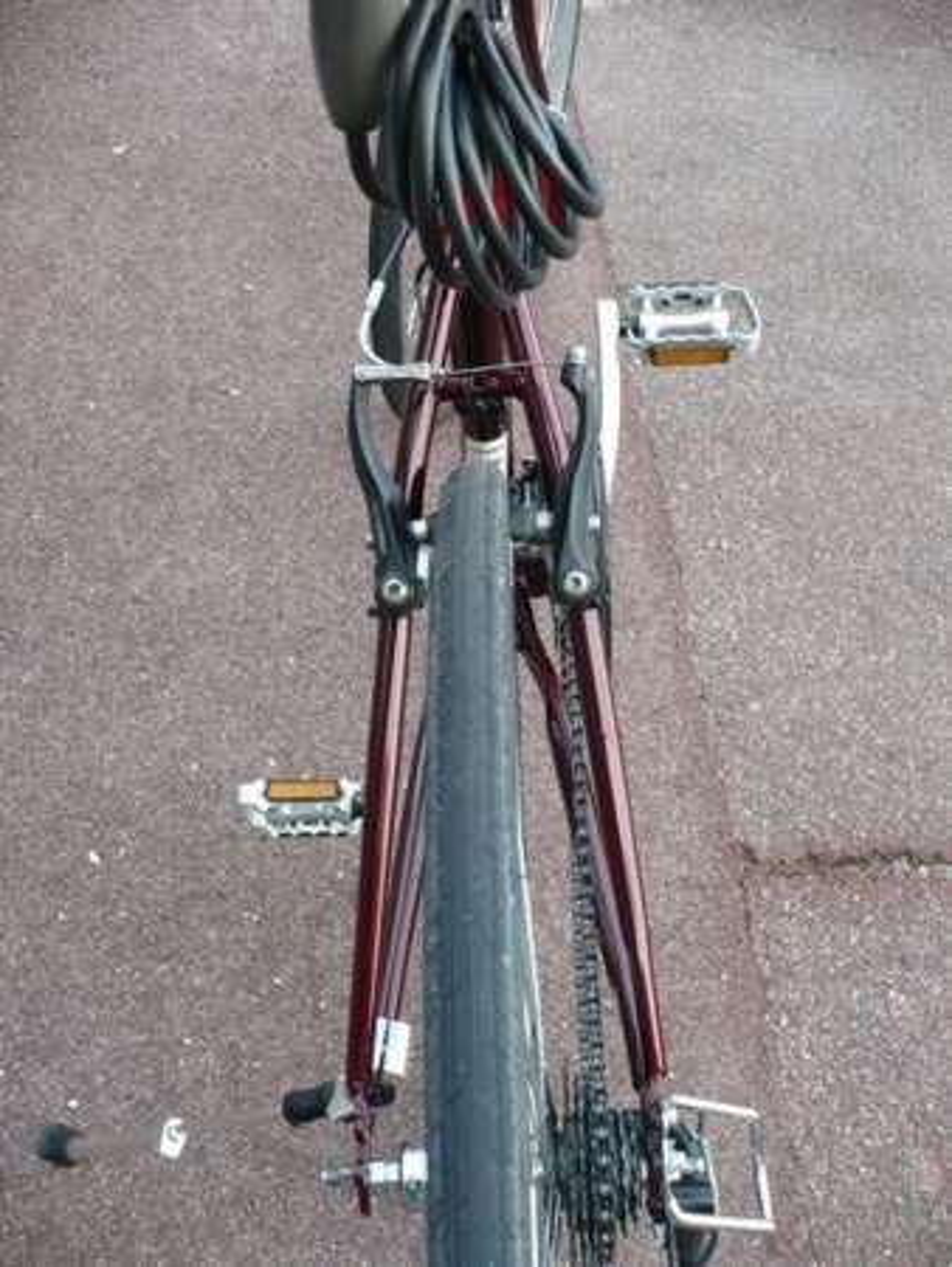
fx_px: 1355
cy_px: 634
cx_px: 476
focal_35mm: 37
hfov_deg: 38.7
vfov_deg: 50.1
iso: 100
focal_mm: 6.1
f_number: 2.8
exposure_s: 1/50
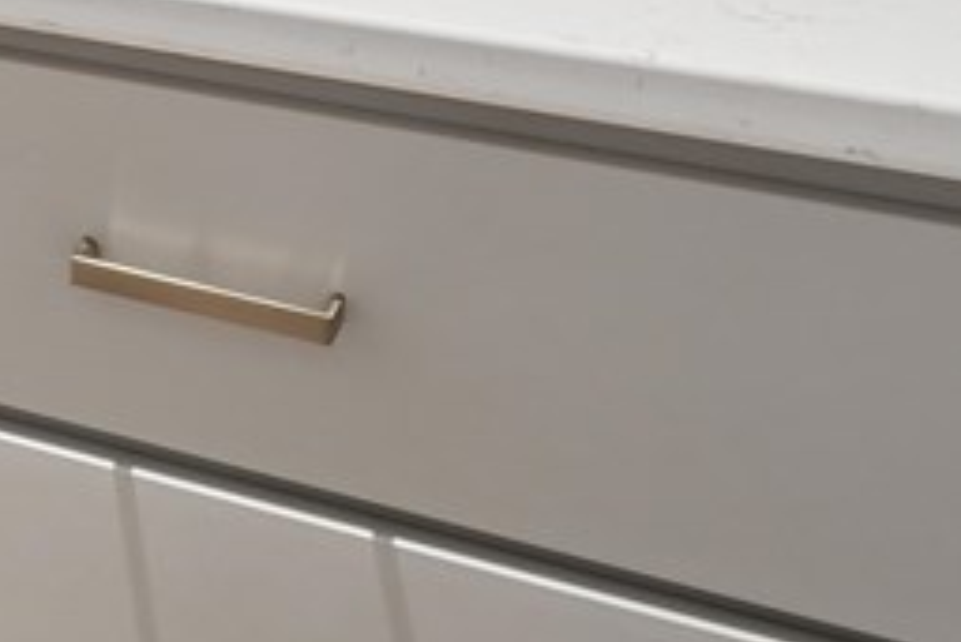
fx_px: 2137
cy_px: -606
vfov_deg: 14.5
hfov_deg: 18.6
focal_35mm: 80
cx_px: -852
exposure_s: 1/6
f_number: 10
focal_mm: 16
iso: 400
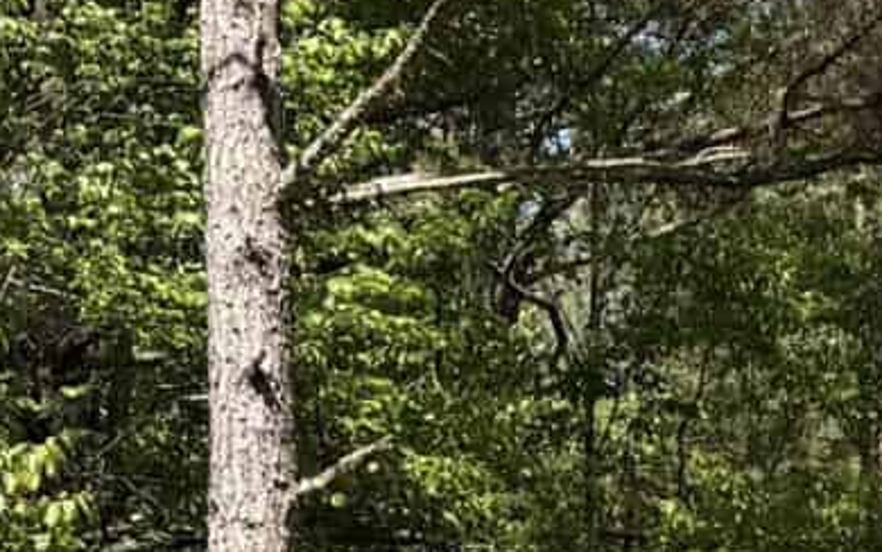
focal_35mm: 167
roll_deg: -0.2
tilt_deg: +2.1
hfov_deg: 12.0
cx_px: 1257
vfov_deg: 7.7
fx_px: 4015
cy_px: 835
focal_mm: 6.76
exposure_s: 1/1812
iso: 80
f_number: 1.78
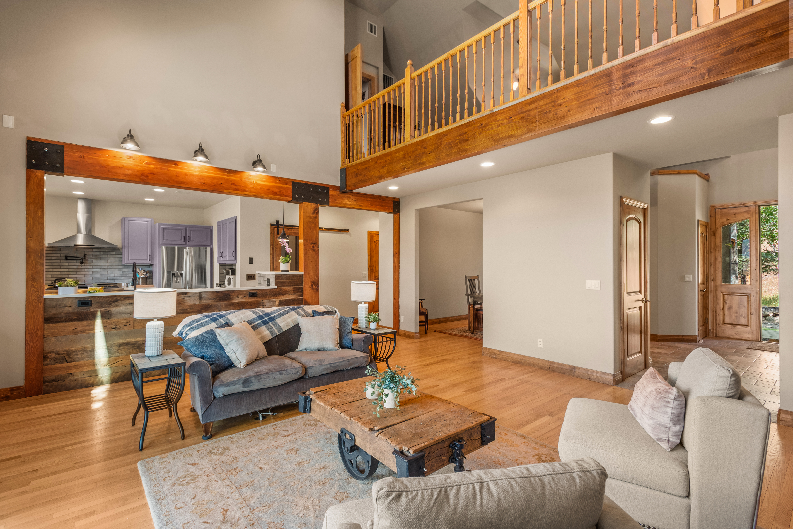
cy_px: 264
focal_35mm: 17
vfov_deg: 70.5
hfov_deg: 93.3
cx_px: 396
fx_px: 375
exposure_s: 1/3
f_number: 9
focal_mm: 17
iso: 400
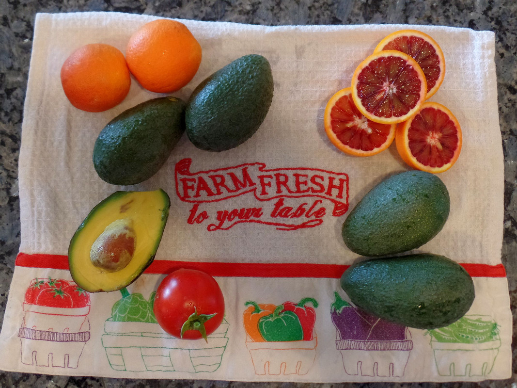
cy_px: 194
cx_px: 258
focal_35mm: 42
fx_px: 627
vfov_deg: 34.3
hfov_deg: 44.8
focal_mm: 7.5
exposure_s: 1/30
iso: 400
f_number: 3.2
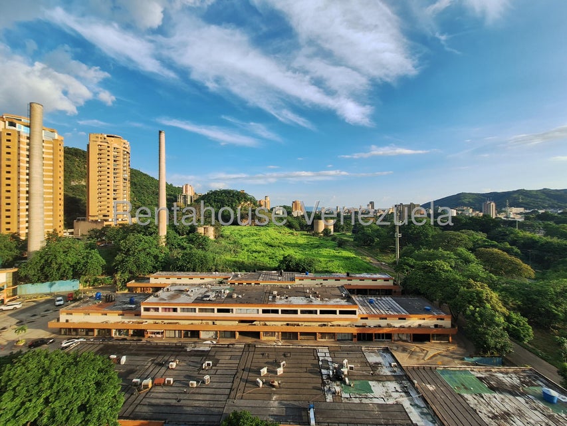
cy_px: 213
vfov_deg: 89.9
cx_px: 284
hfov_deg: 106.2
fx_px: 213
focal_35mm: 13
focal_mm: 1.74
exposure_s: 1/733
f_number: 2.2
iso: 40
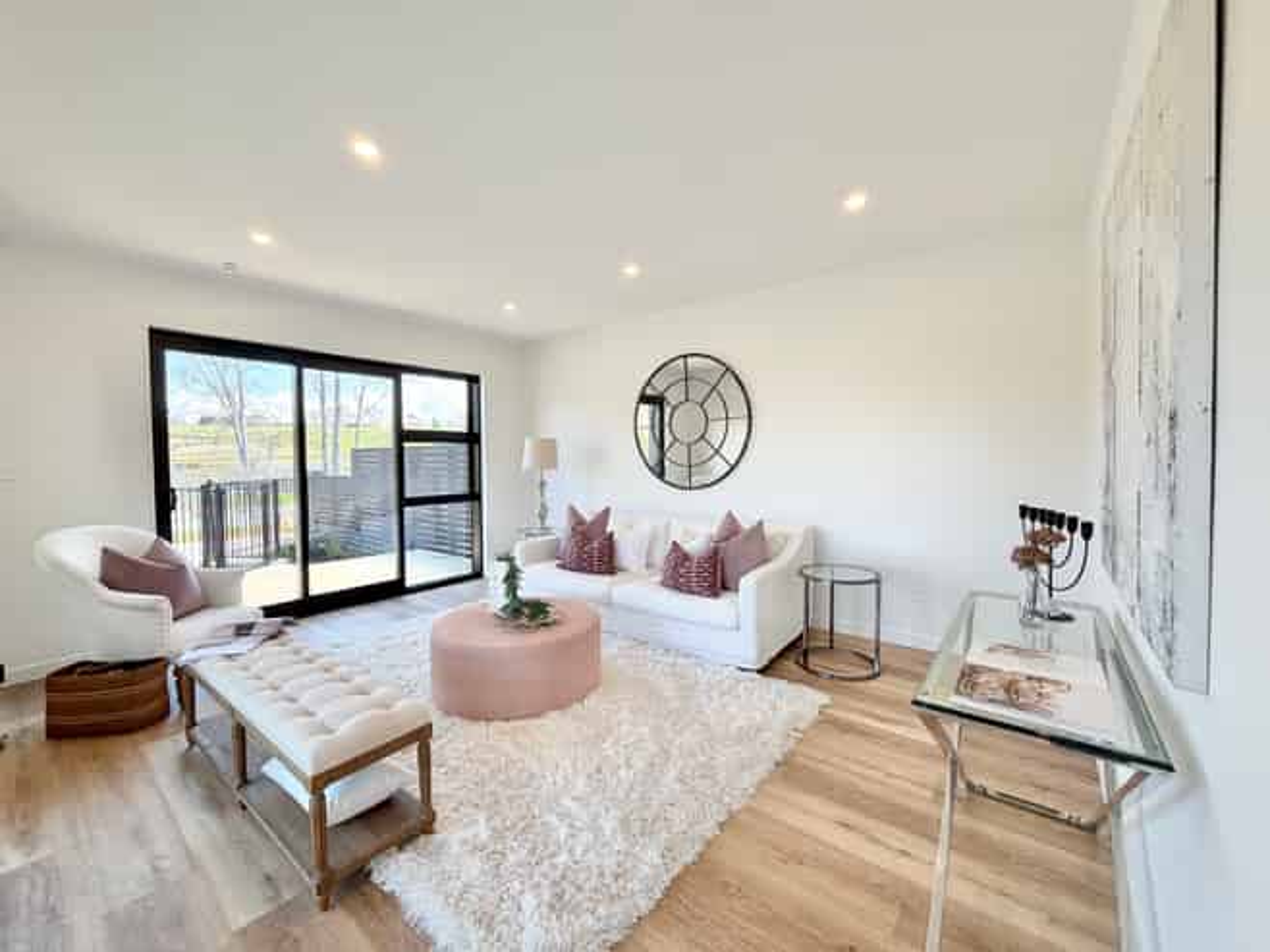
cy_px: 476
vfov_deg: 85.6
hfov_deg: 102.1
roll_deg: +0.7
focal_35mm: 14
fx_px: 513
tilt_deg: -1.4
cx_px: 635
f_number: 2.2
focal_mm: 2.22
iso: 32
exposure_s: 1/100
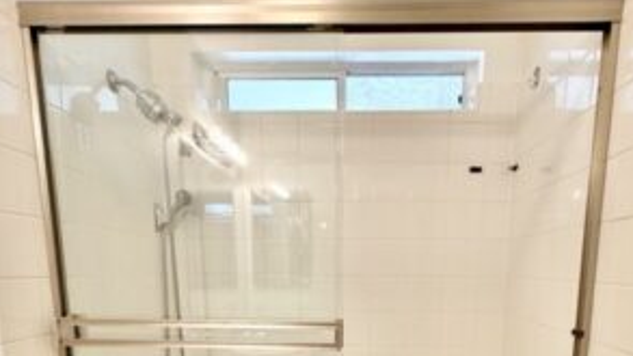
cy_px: 341
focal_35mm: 25
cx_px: 352
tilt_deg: -9.2
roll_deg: -0.1
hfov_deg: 73.8
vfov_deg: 41.2
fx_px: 420
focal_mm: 2.22
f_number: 2.2
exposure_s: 1/120
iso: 200
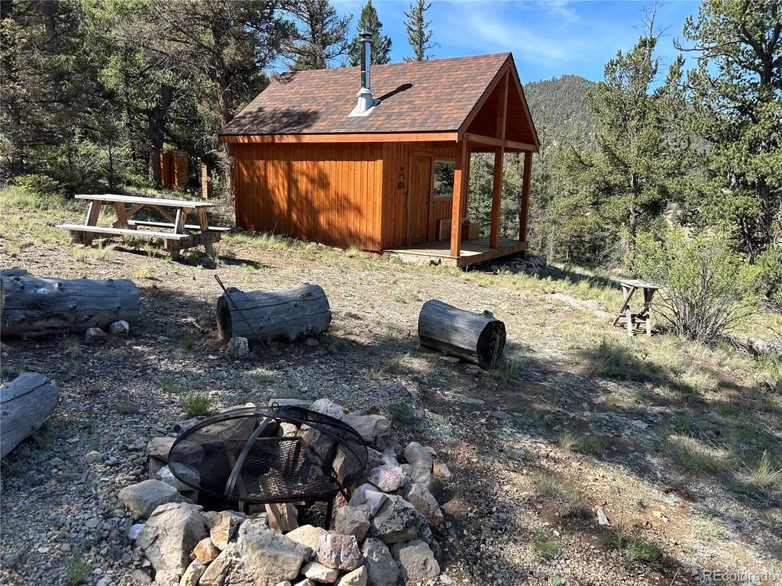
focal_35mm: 26
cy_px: 293
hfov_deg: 67.3
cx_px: 391
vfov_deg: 53.1
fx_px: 587
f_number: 1.5
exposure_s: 1/1468
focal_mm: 5.7
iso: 50
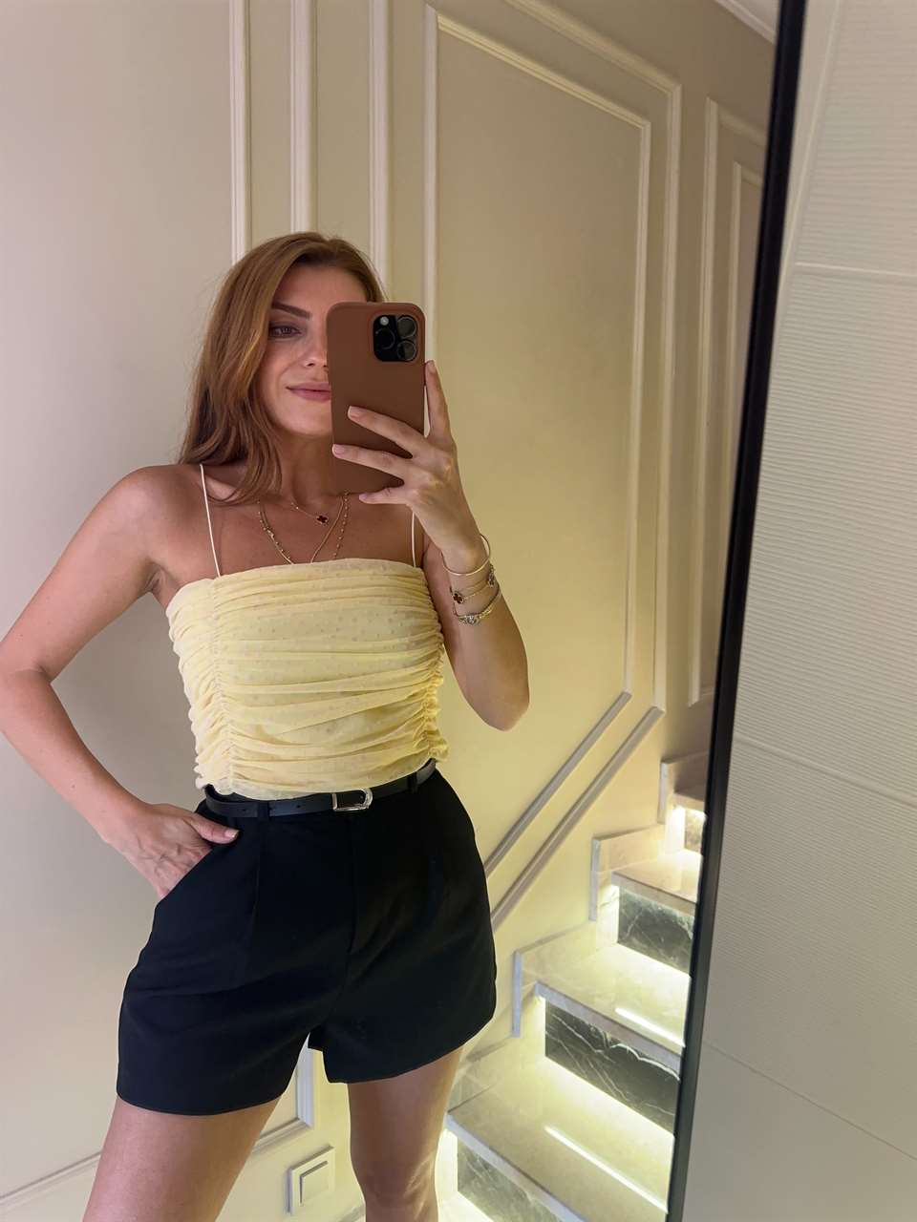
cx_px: 458
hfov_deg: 56.8
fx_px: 848
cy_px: 611
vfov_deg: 71.6
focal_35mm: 24
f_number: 1.78
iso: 320
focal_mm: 6.86
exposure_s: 1/60
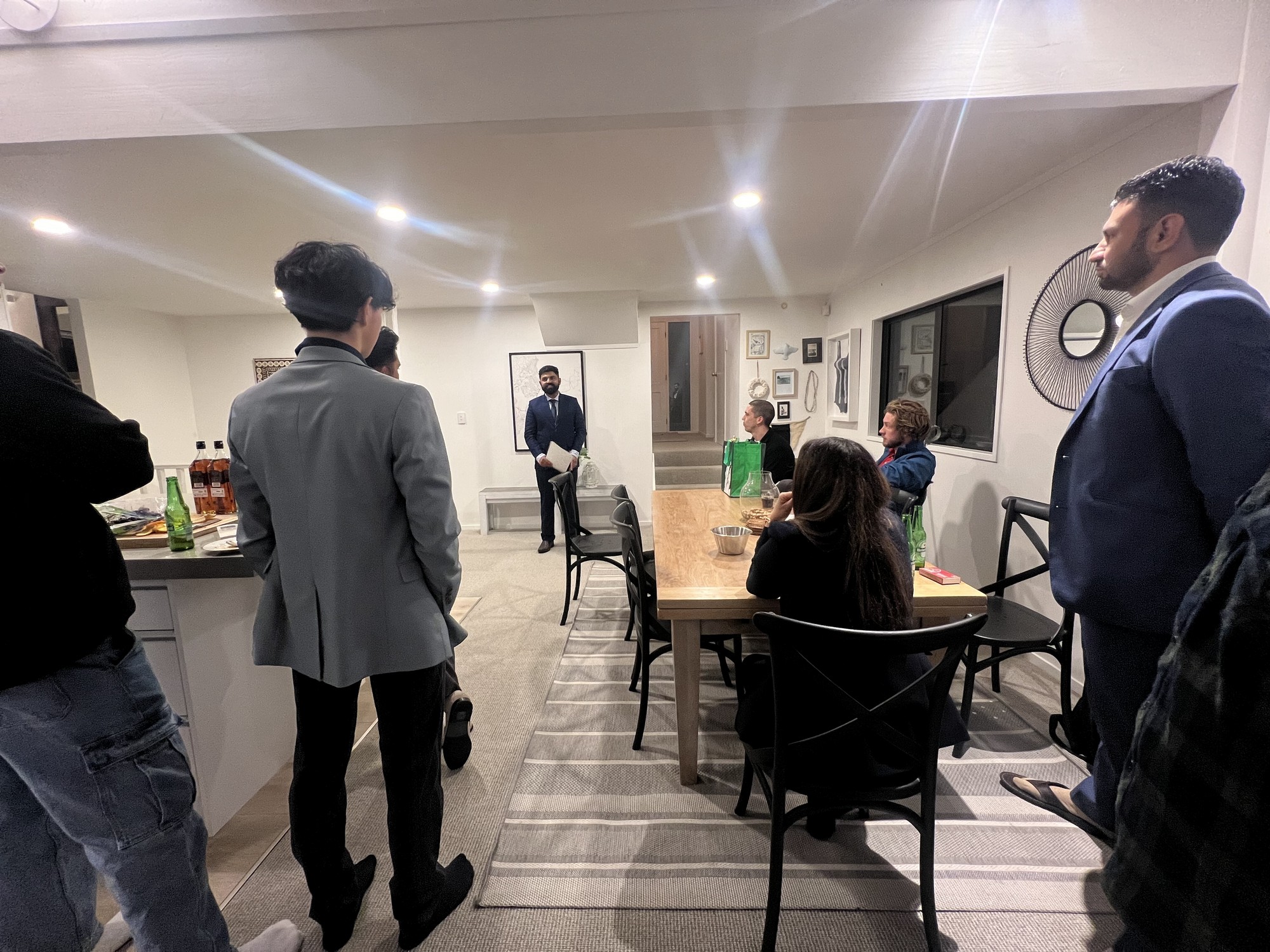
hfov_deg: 106.2
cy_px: 476
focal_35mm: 13
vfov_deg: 89.9
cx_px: 635
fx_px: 477
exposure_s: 1/50
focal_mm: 1.57
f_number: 1.8
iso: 320
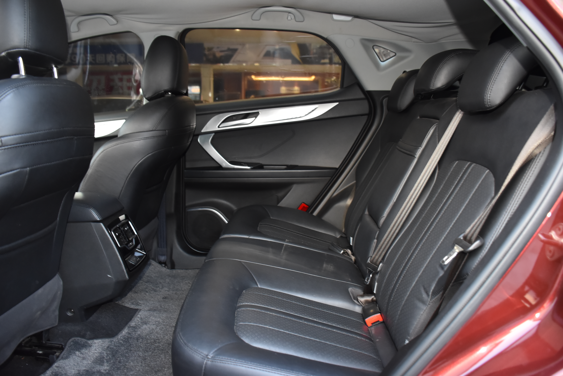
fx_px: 422
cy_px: 188
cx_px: 282
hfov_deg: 67.4
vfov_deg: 48.0
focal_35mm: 27
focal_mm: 18
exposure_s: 1/60
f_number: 3.5
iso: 1100
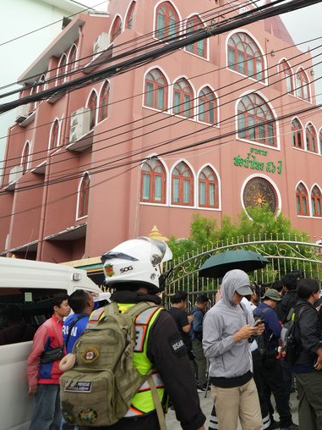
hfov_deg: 38.8
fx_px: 384
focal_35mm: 31
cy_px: 160
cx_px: 340
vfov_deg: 57.6
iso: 1600
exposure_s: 1/1250
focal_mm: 16
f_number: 4.5
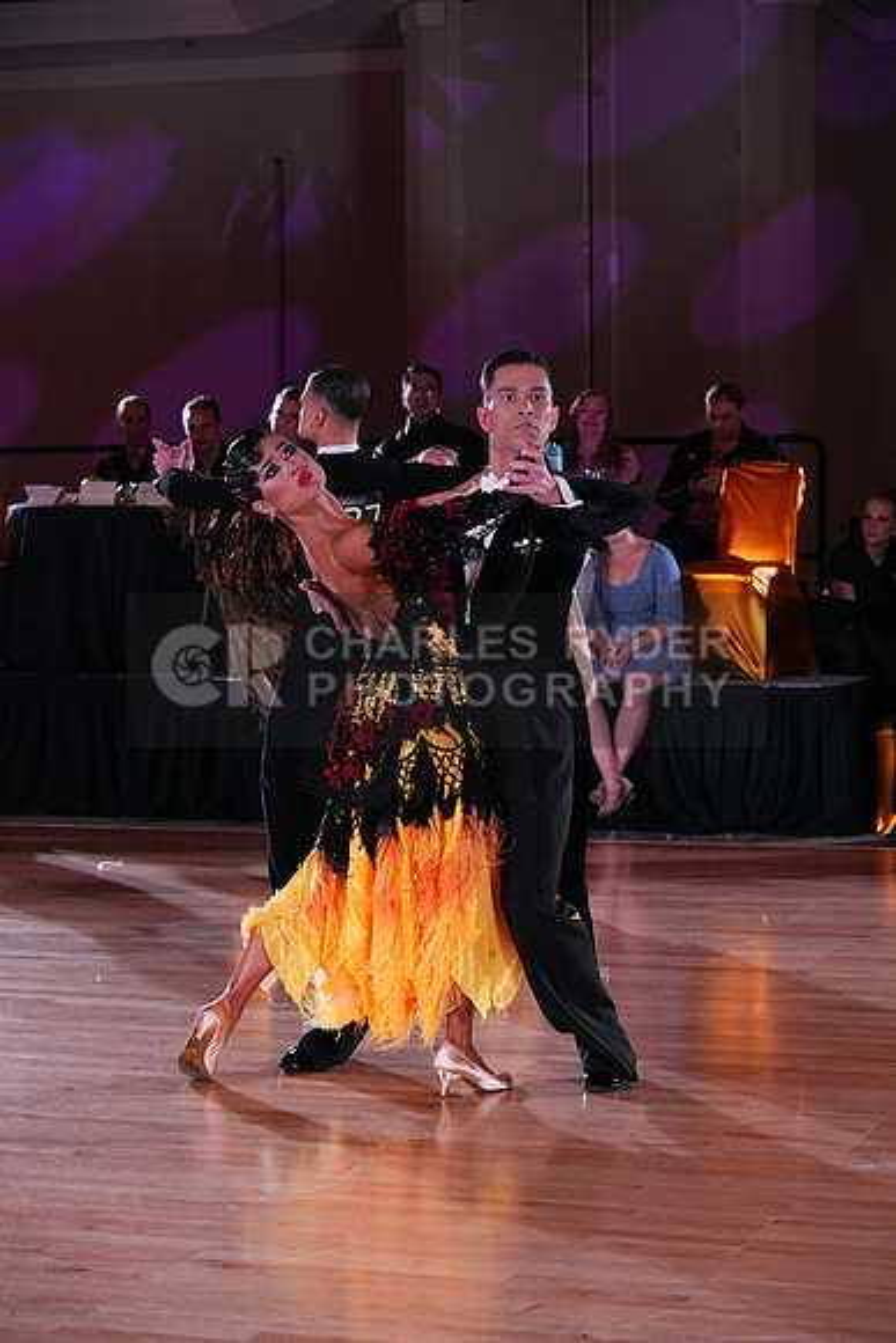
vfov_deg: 24.2
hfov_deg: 16.3
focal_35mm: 84
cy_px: 672
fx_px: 3134
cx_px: 448
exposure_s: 1/400
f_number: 5.6
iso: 5000
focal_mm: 84
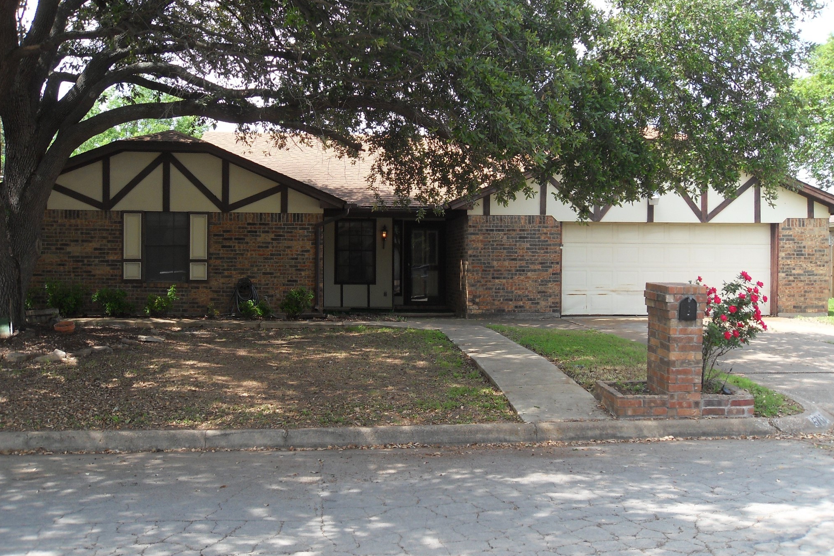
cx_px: 415
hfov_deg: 51.9
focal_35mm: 37
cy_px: 274
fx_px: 857
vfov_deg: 35.9
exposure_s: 1/250
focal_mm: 6.3
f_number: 3.5
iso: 80
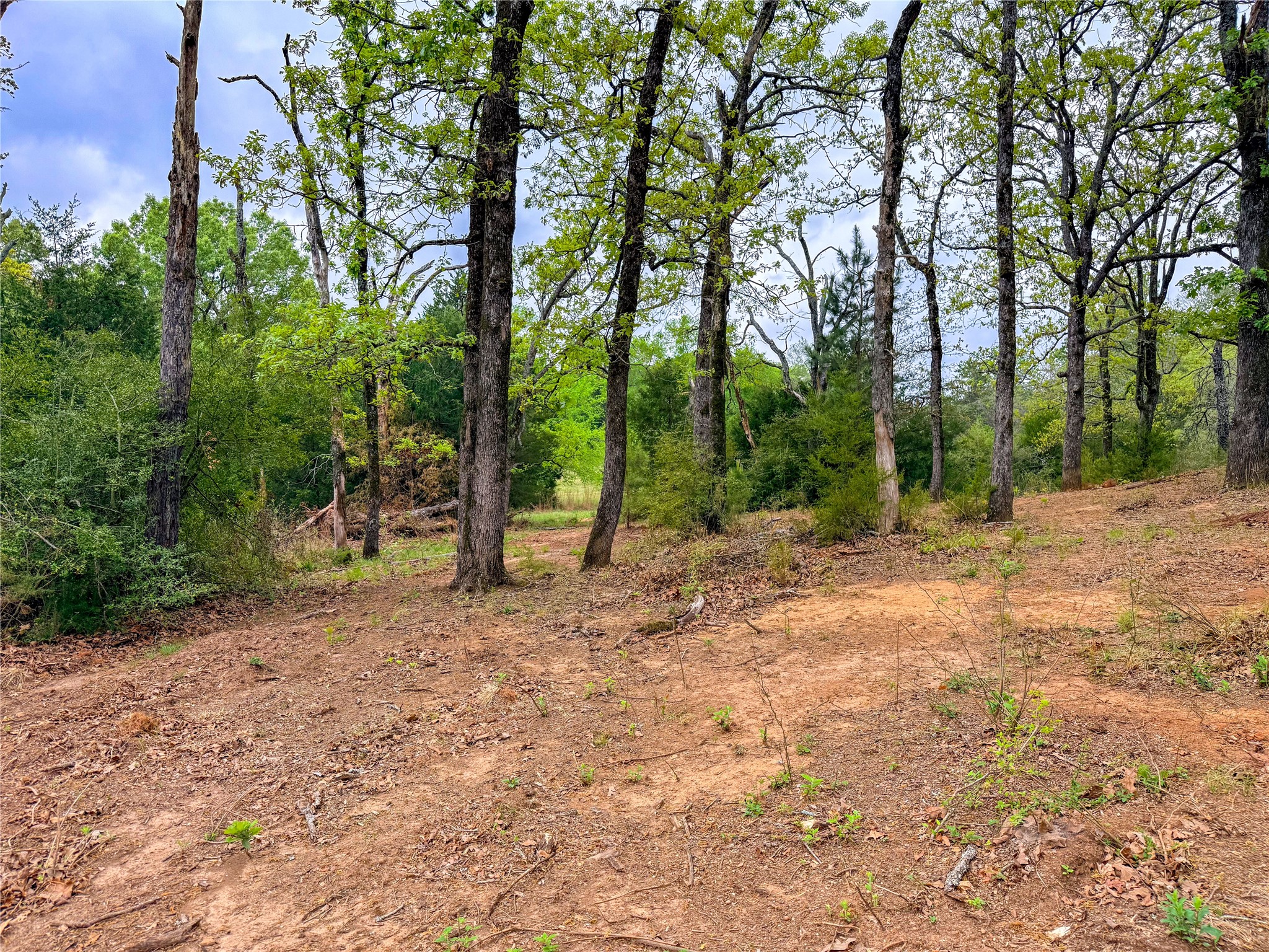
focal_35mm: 24
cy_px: 476
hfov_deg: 71.6
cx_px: 634
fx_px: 880
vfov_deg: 56.8
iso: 100
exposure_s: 1/1050
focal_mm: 6.76
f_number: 1.8
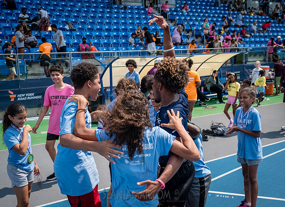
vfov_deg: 34.6
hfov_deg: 46.2
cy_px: 112
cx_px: 160
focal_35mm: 41
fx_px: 333
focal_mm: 35
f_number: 5
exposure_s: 1/400
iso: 100
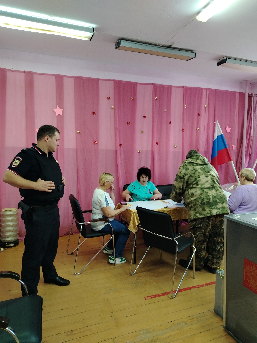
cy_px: 172
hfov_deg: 56.8
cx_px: 128
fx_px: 238
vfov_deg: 71.6
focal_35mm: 24
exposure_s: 1/33.3
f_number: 1.75
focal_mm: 5.25
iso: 547
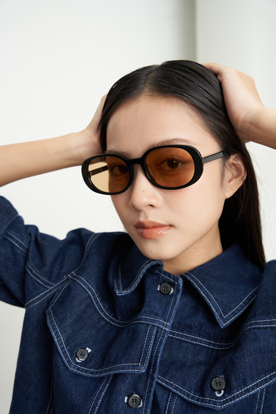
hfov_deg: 35.3
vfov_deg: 51.0
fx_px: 434
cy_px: 207
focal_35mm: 38
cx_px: 138
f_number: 5
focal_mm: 37.7
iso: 160
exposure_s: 1/160
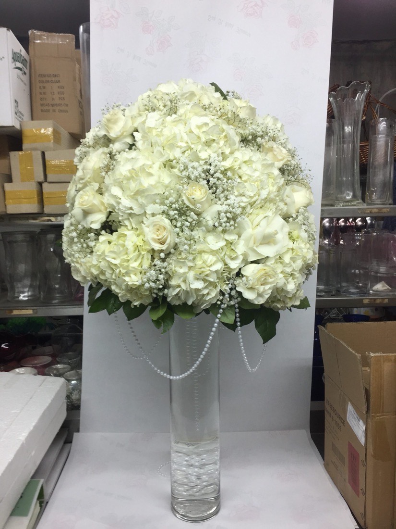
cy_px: 264
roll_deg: +0.9
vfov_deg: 61.7
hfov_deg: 48.2
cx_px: 198
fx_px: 442
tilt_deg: -6.3
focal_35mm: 29
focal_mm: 4.15
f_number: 2.2
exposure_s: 1/30
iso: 40
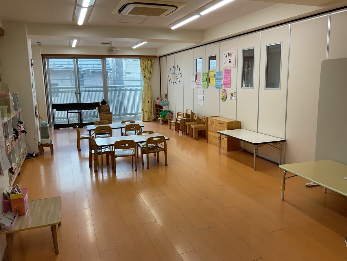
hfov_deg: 61.7
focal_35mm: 29
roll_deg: +2.6
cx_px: 174
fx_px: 291
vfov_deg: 48.2
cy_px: 130
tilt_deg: -10.9
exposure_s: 1/120
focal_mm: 3
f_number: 1.8
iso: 25
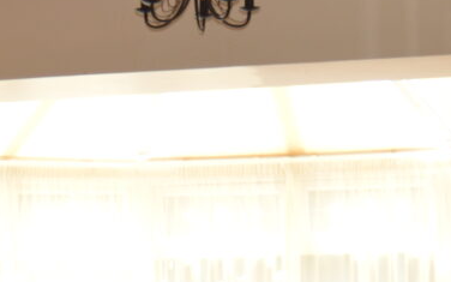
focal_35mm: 134
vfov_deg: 9.4
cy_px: 494
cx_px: 130
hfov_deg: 15.5
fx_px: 1647
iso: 140
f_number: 4
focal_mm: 22
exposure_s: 1/125
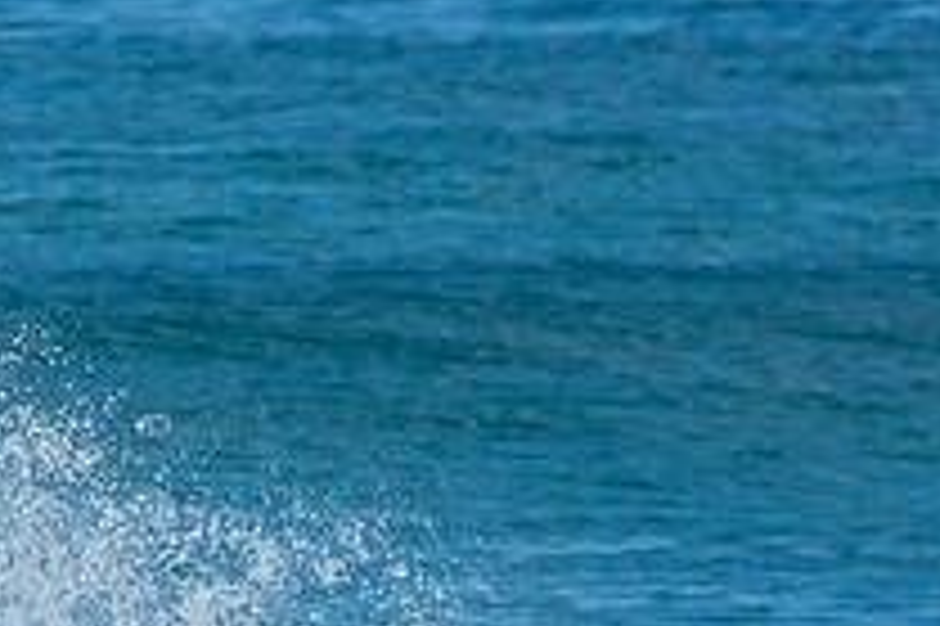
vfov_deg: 0.8
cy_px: 781
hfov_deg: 1.2
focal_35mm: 1667
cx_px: -18
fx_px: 43492
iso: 200
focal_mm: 400
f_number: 5.6
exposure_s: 1/1250
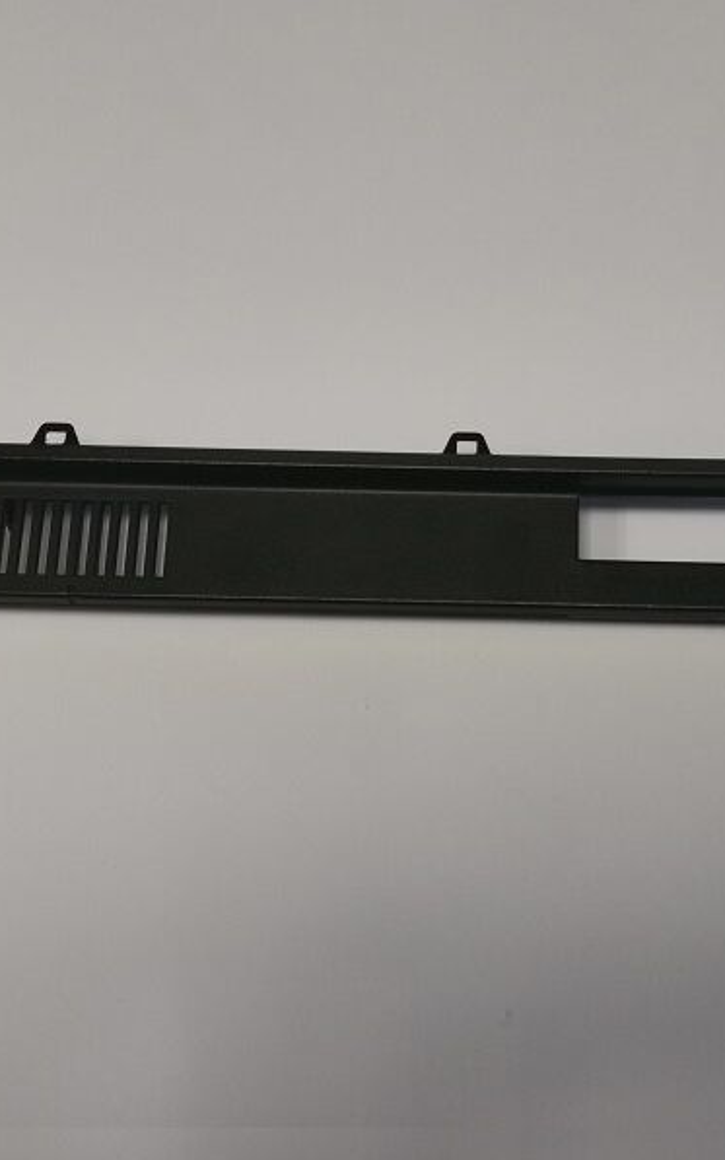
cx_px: 505
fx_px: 1708
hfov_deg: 23.8
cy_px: 581
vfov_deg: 37.5
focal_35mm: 54
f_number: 1.8
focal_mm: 5.58
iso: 160
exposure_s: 1/100
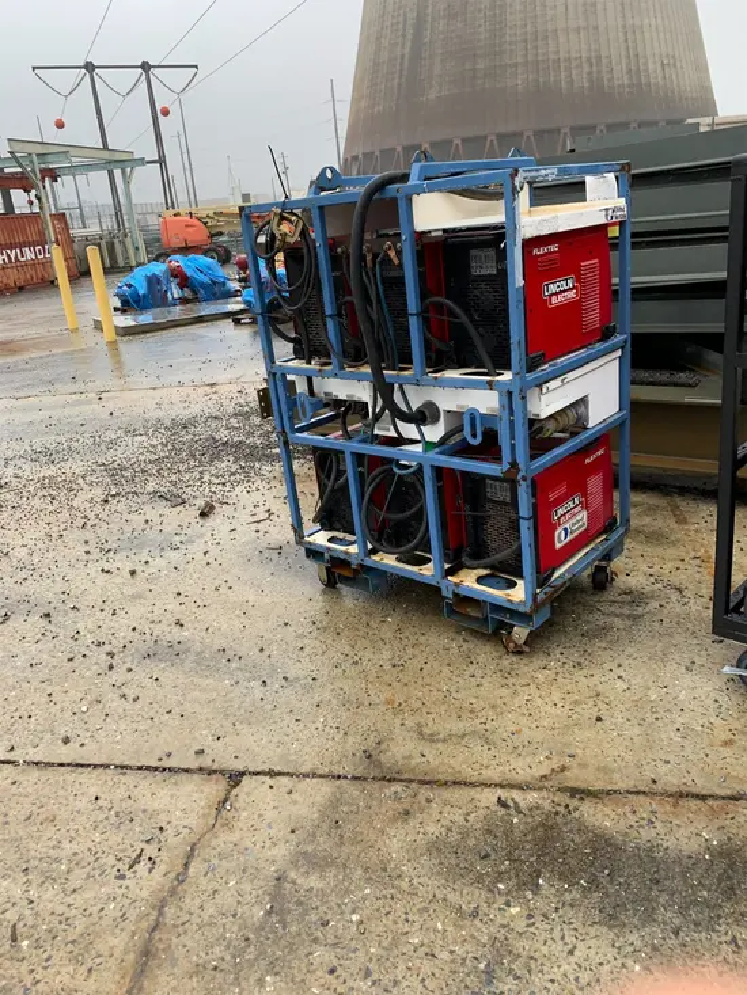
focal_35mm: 26
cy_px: 498
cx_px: 374
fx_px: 748
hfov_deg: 53.1
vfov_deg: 67.3
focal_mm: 4.25
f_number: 1.8
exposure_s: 1/121
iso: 32
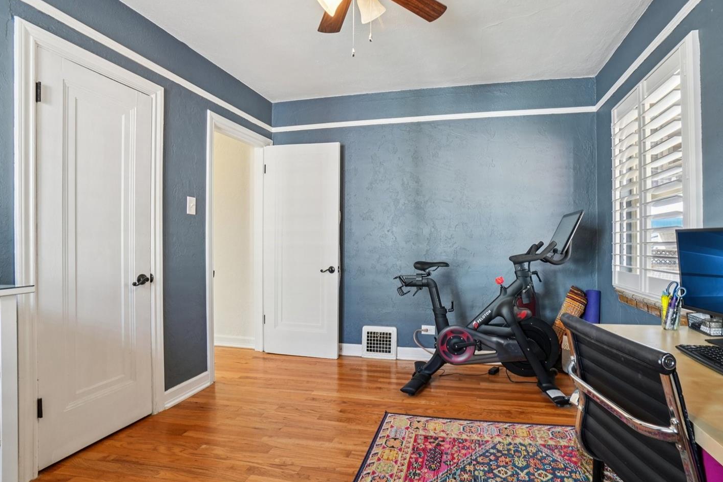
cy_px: 248
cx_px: 405
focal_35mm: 17
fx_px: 341
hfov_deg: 92.8
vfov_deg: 70.4
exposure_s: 1/5
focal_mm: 10
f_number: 8
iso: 400
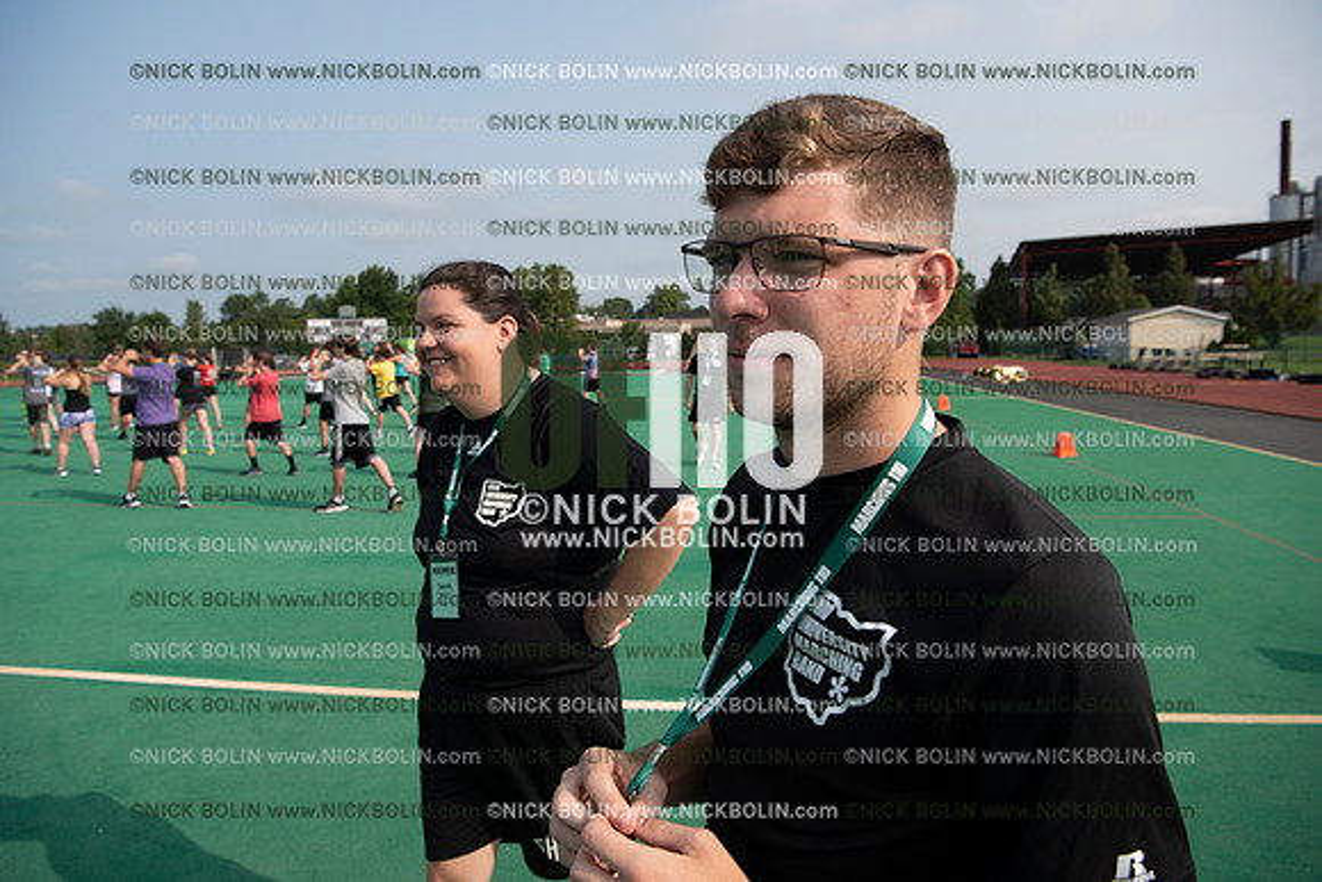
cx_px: 661
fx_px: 881
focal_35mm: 24
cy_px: 441
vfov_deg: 53.2
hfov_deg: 73.7
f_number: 5.6
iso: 125
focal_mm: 24
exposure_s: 1/640
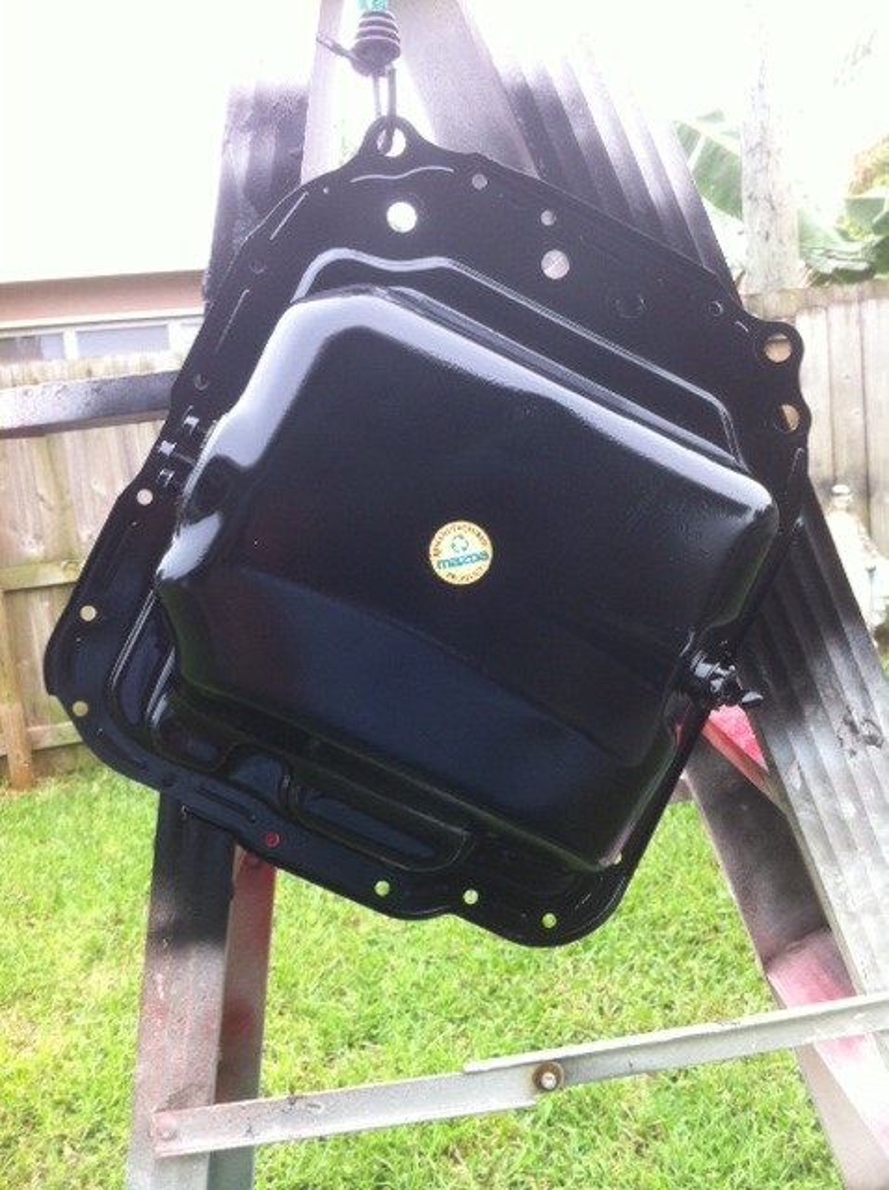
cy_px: 595
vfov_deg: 52.7
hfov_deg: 40.6
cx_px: 444
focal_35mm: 35
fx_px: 1202
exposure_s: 1/40
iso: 80
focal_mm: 3.9
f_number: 2.8
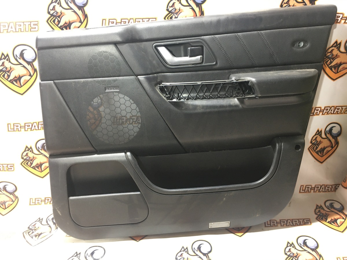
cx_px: 174
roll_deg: +1.9
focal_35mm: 29
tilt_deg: -28.7
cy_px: 130
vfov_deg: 48.2
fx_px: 291
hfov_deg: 61.7
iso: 125
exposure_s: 1/33
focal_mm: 4.15
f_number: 2.2
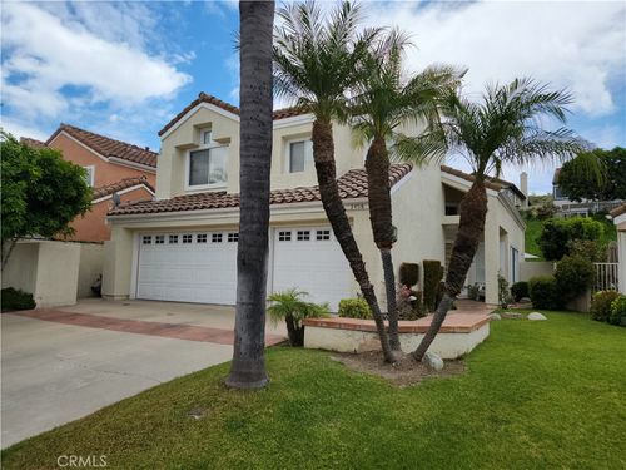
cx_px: 313
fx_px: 416
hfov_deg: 73.9
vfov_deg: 58.9
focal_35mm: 23
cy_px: 235
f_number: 1.8
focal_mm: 5.4
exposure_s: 1/1659
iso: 20
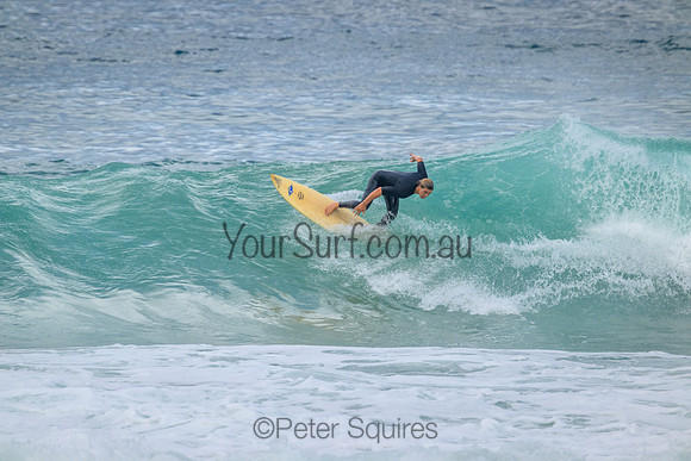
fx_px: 15358
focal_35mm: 800
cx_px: 346
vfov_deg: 1.7
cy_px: 230
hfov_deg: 2.6
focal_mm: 800
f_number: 11
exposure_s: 1/2000
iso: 1250
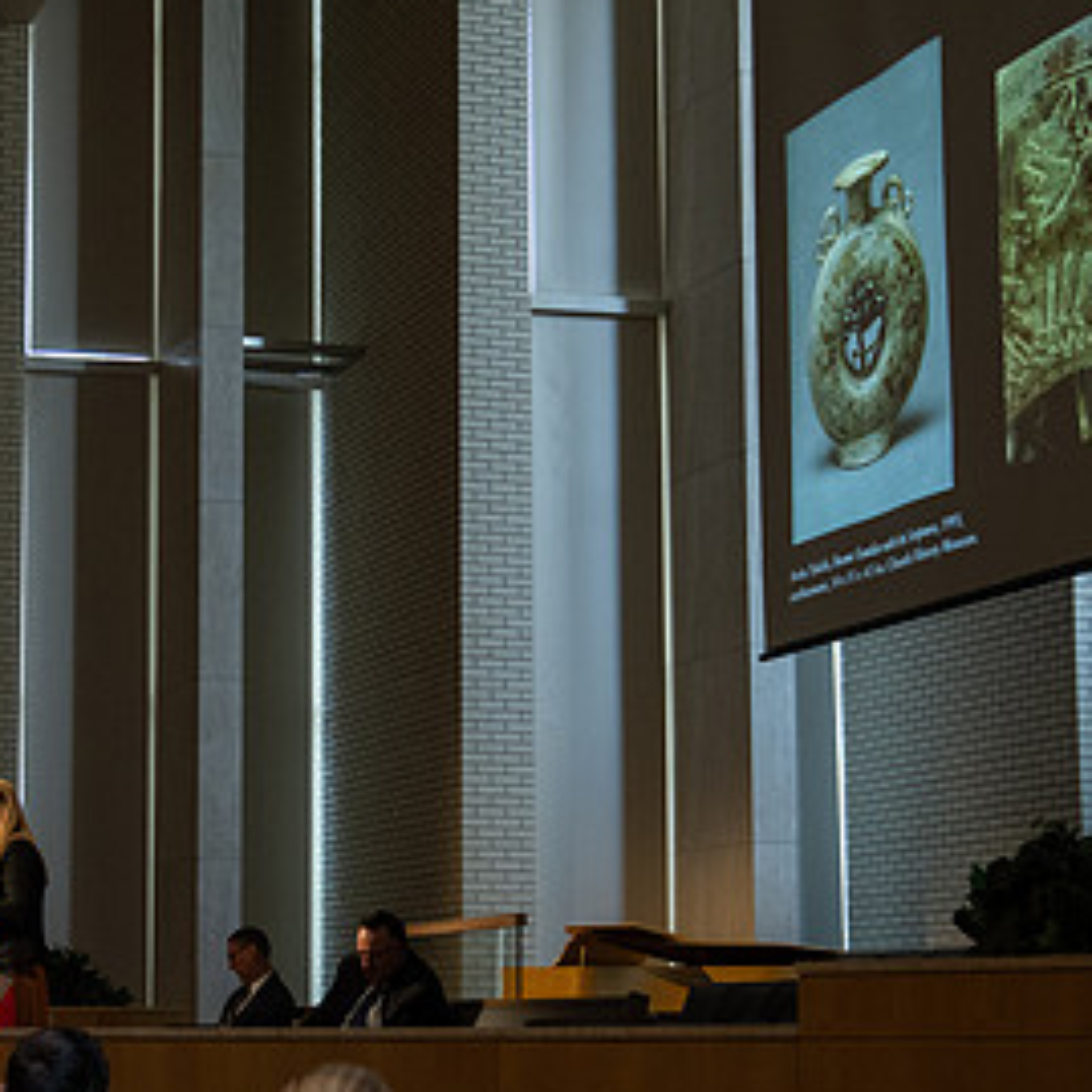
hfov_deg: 23.2
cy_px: 700
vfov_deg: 23.3
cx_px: 313
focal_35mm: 74
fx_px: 2641
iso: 2000
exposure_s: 1/250
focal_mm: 40
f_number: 4
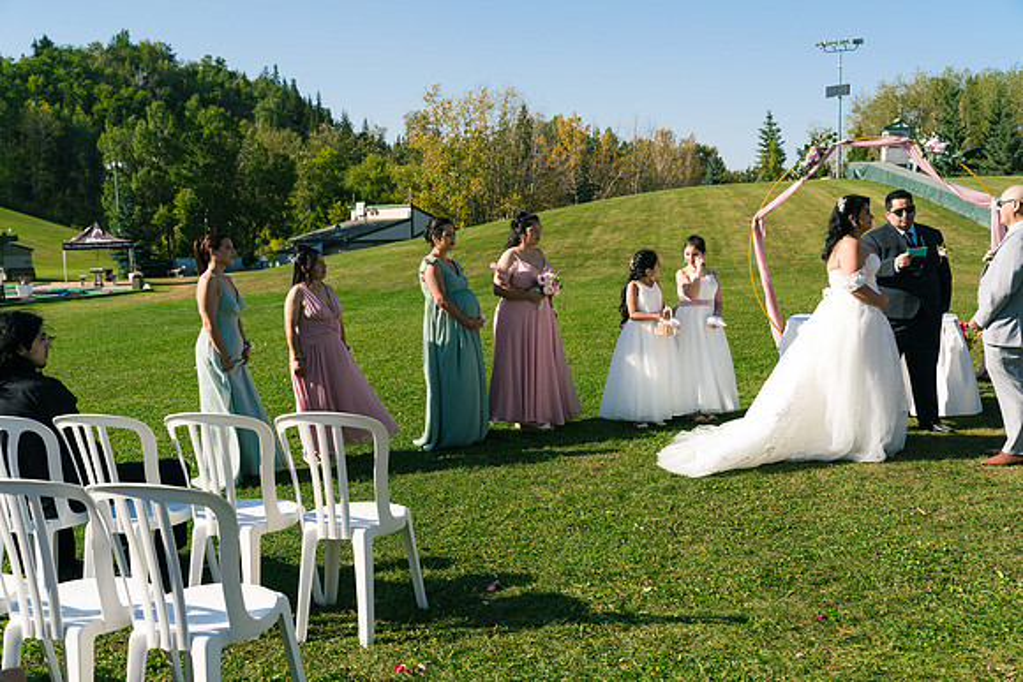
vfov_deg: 35.1
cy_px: 341
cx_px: 512
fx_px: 1080
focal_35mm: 38
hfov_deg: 50.7
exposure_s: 1/1250
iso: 250
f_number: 5
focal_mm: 38
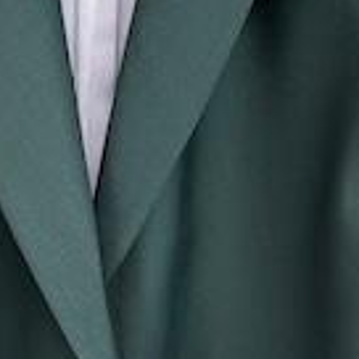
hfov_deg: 10.5
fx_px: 1948
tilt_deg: -8.0
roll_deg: +0.6
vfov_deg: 10.5
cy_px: 123
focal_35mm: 166
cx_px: 143
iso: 80
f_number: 1.6
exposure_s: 1/50
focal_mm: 5.96
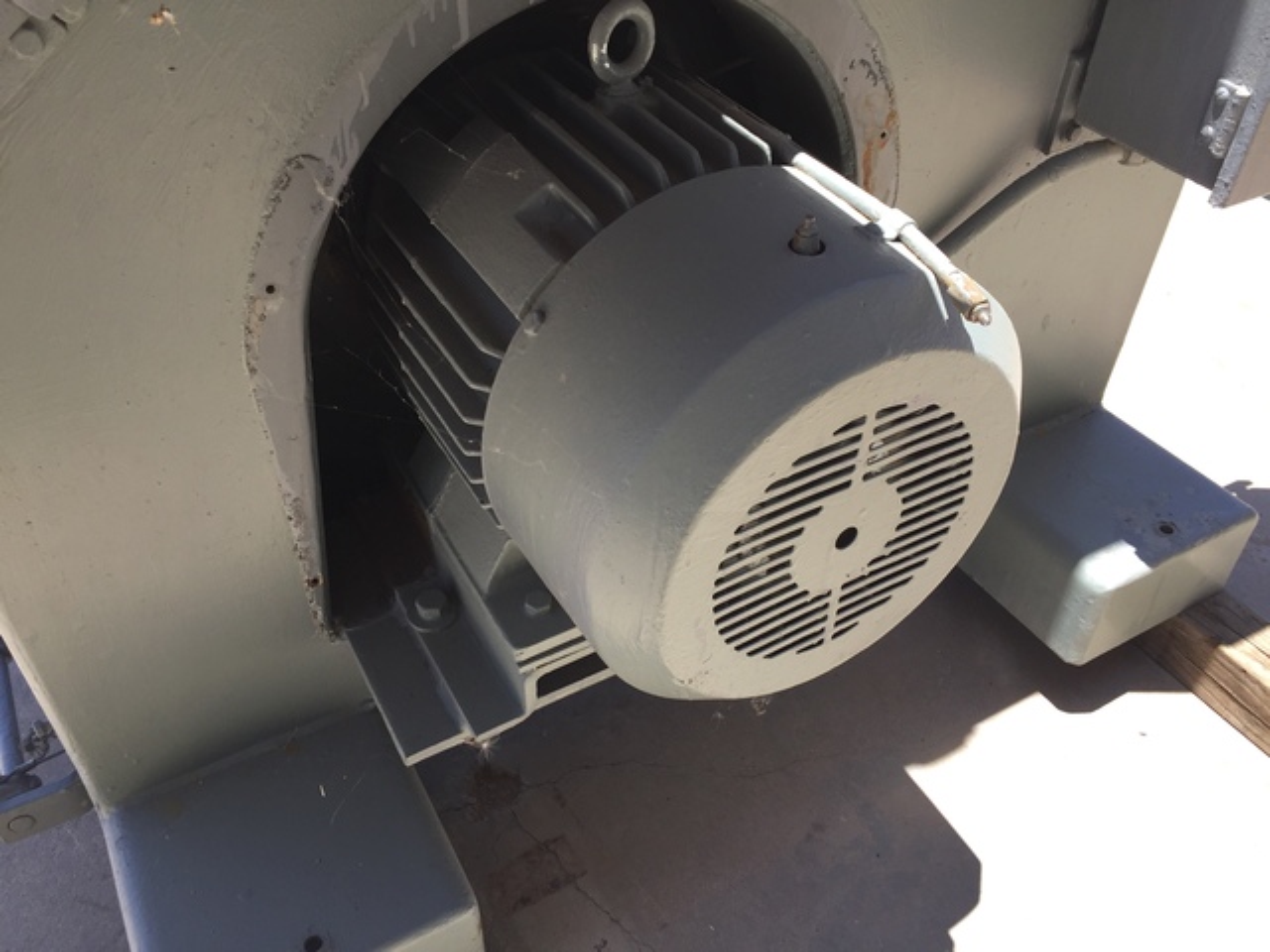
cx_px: 635
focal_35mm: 29
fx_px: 1064
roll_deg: -2.5
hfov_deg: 61.7
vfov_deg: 48.2
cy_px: 476
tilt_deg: -42.2
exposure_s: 1/581
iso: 32
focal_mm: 4.15
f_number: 2.2
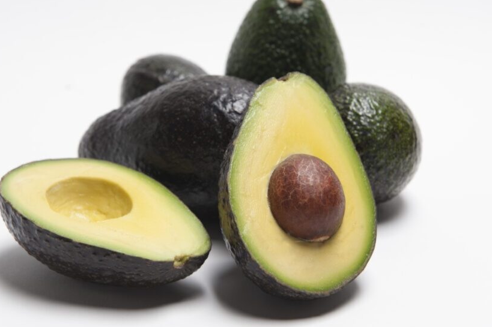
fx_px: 1024
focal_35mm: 75
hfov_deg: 27.0
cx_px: 204
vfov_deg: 18.1
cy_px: 135
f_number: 8
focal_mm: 60
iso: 100
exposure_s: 1/125
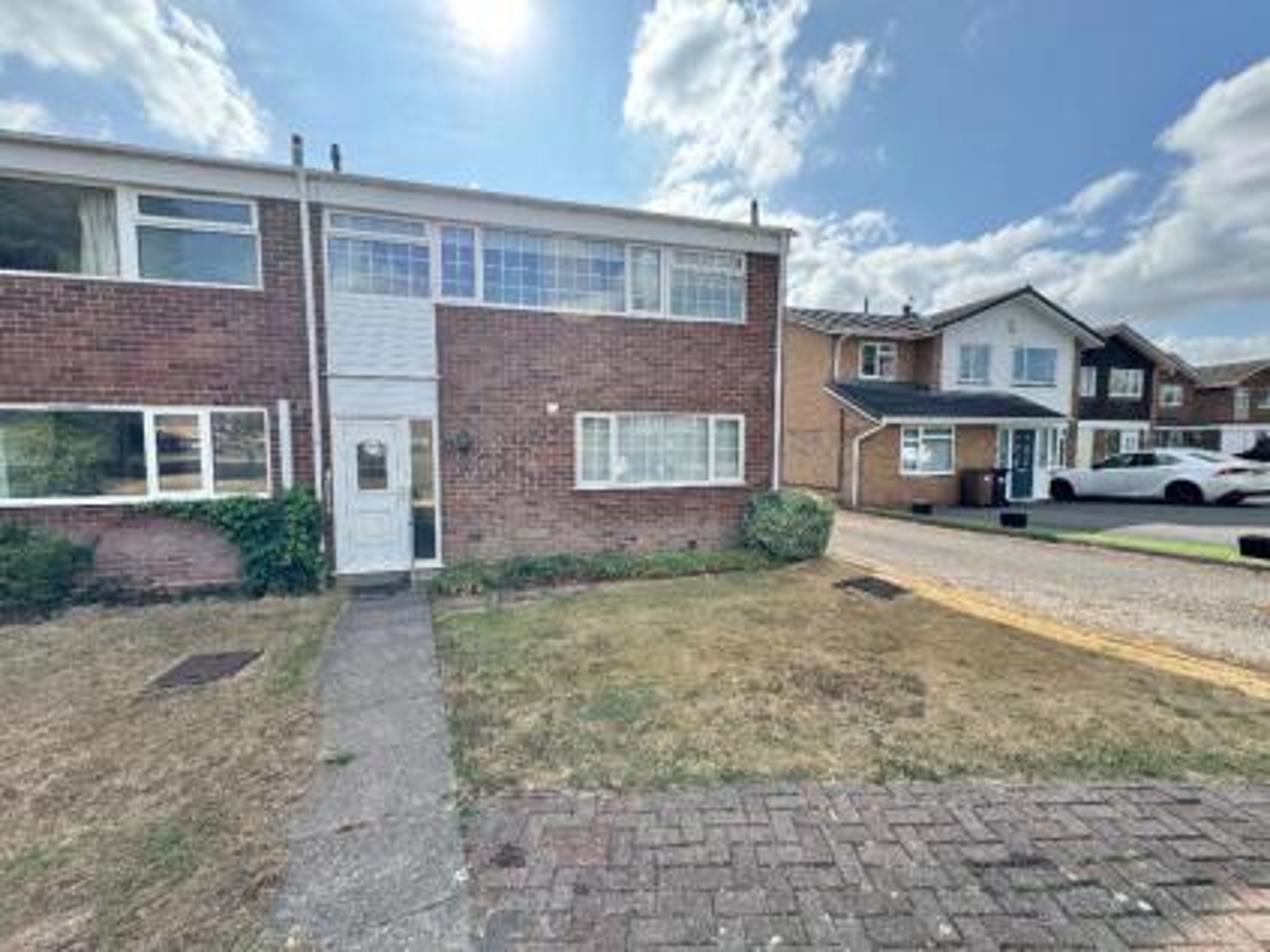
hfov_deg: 102.1
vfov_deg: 85.6
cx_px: 635
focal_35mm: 14
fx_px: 513
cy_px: 476
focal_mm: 2.22
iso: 50
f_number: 2.2
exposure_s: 1/749
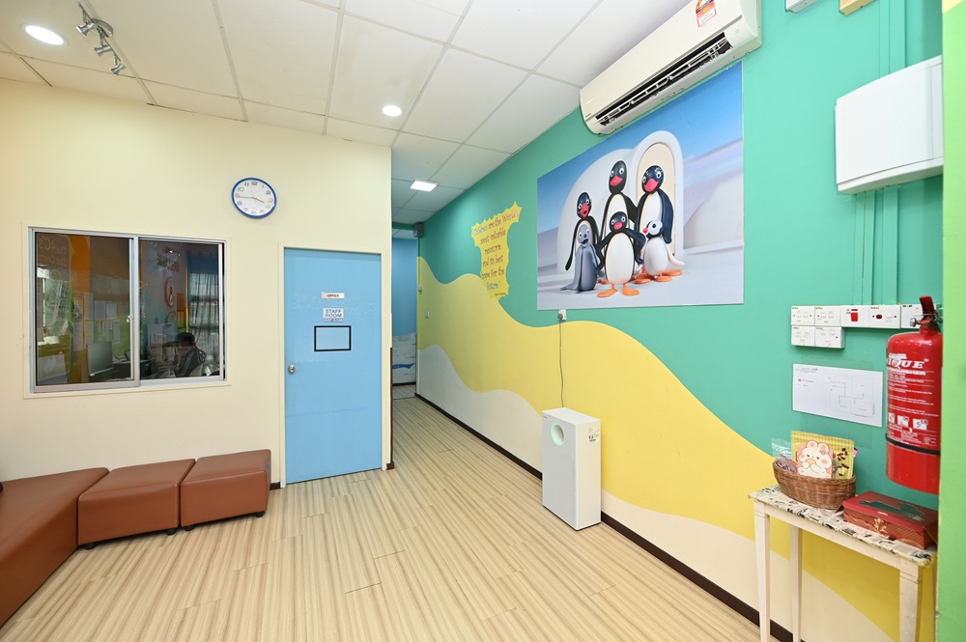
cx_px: 483
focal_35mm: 14
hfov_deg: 104.3
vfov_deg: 81.1
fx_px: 375
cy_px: 321
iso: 400
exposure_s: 1/100
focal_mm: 14
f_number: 4
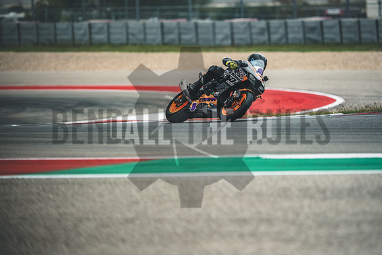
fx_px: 3184
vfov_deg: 4.6
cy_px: 128
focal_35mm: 300
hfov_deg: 6.9
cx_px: 191
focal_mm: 200
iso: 250
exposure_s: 1/1600
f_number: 2
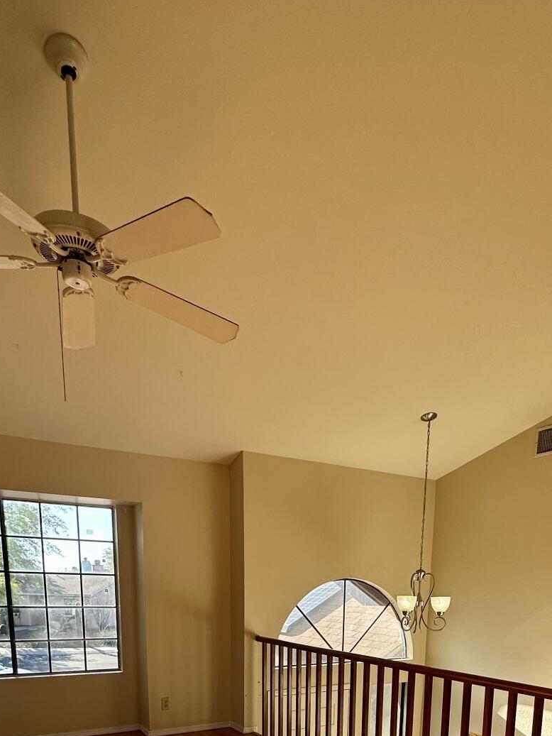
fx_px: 574
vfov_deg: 54.0
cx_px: 307
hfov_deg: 51.3
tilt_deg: -11.4
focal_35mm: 27
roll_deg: -0.9
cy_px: 703
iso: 40
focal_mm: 2.22
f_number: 2.2
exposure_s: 1/450
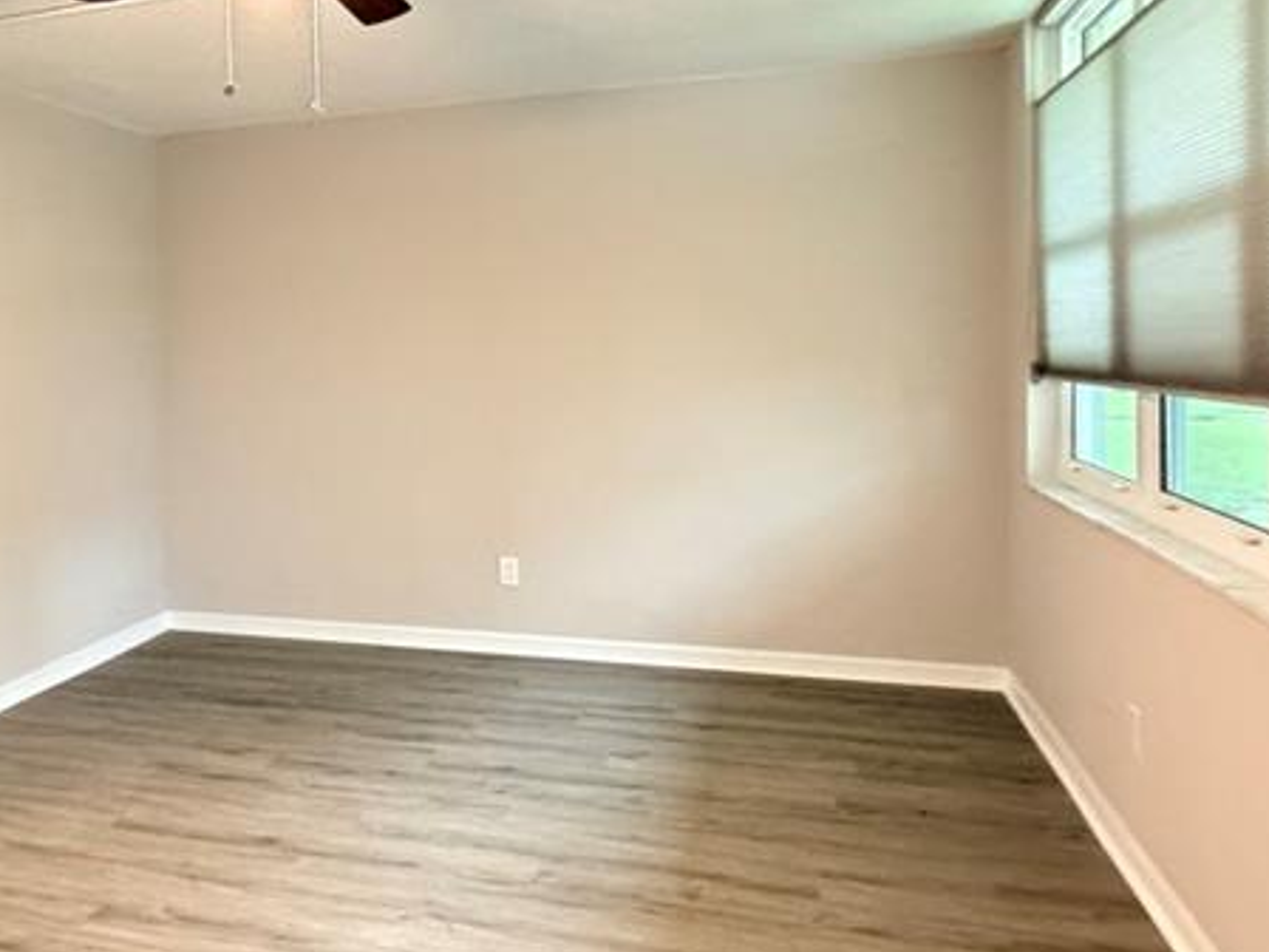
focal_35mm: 32
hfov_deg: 53.8
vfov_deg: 43.9
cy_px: 380
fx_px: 1173
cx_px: 292
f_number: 2.2
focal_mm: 2.22
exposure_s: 1/30
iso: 1250
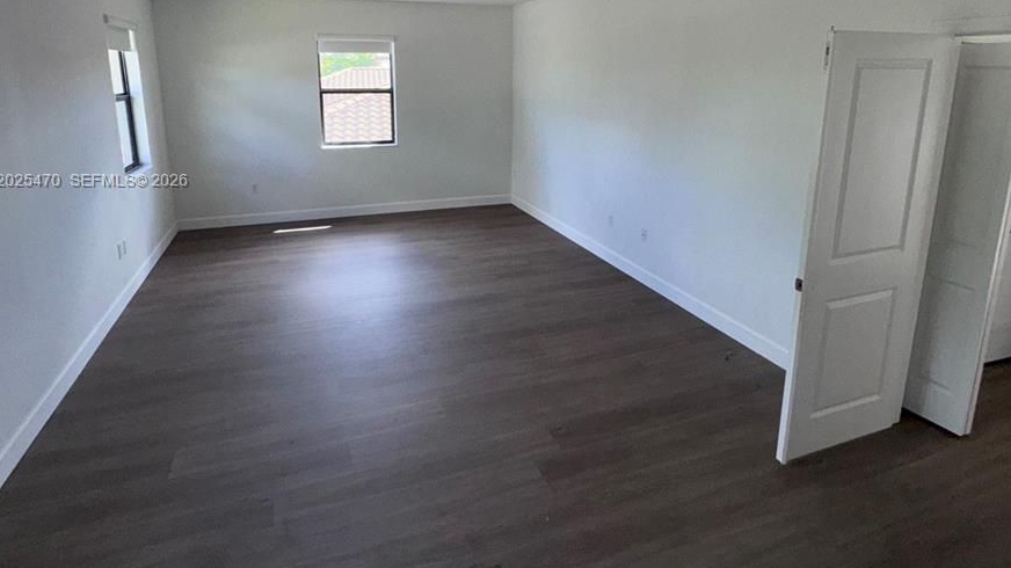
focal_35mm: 21
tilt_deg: -11.6
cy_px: 182
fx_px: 563
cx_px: 495
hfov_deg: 83.8
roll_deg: +0.0
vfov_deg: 52.4
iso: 50
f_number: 2.2
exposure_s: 1/122
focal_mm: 2.22
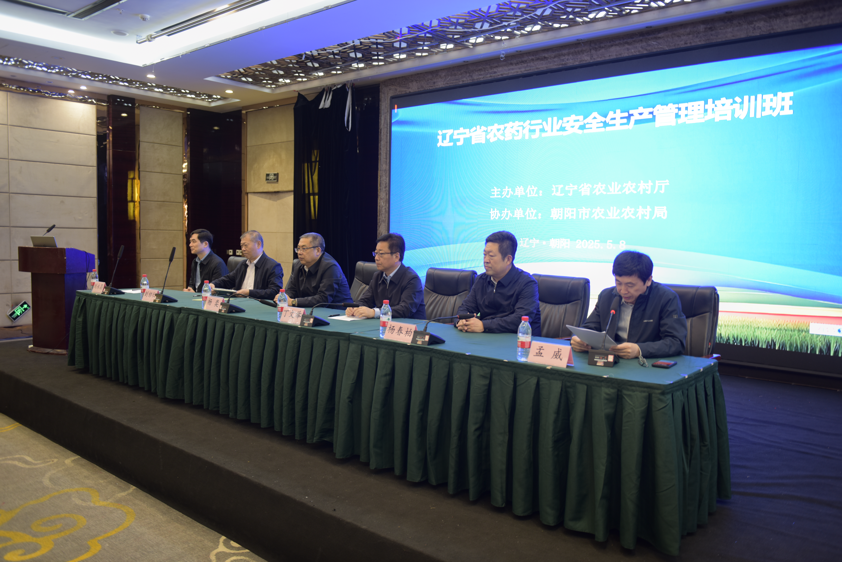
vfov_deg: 45.0
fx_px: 678
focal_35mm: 29
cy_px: 281
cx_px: 421
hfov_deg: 63.6
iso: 200
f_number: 2.8
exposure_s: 1/13
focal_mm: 29
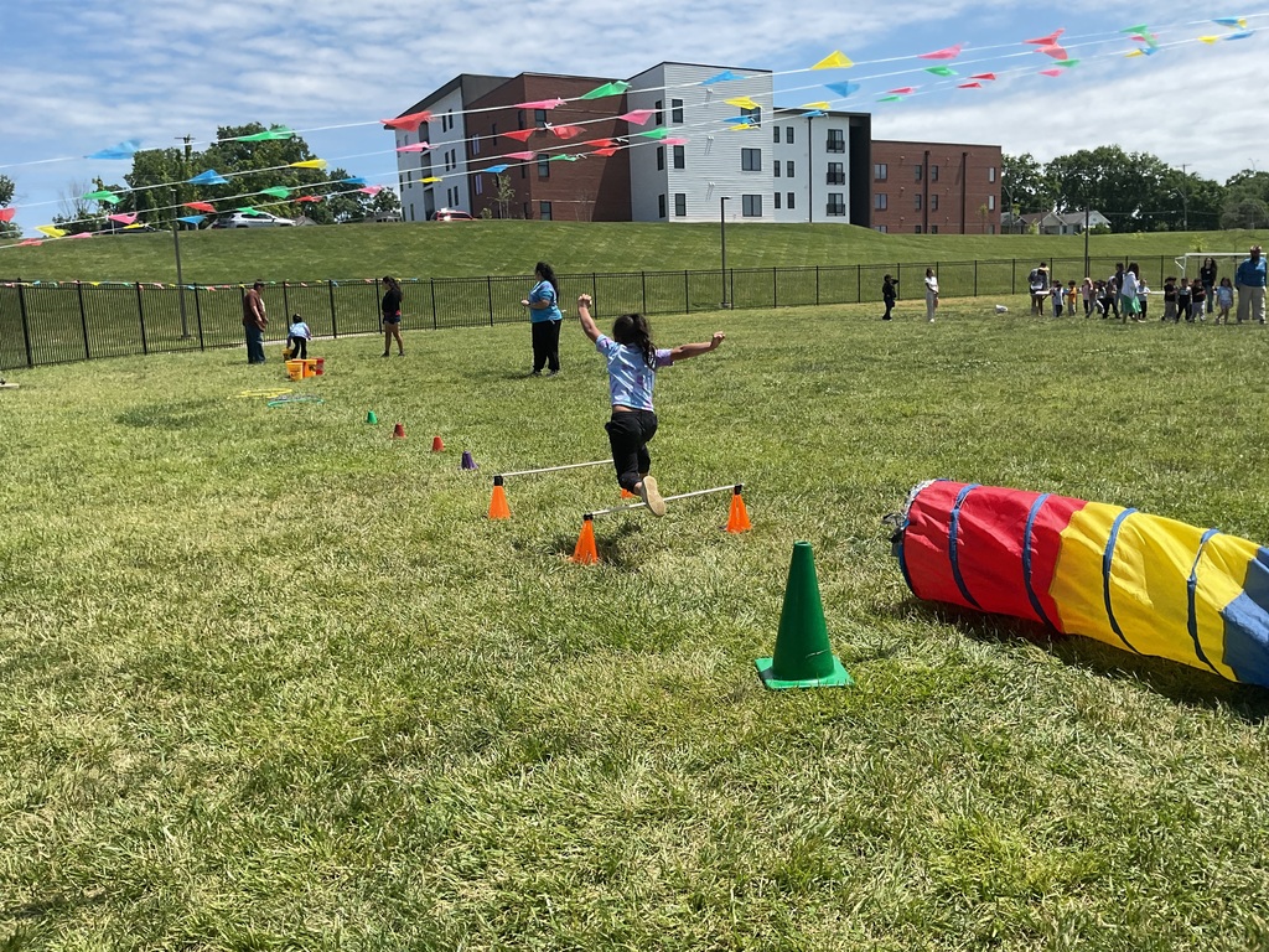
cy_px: 476
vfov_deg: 48.2
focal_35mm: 29
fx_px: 1063
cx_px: 634
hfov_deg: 61.7
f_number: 1.8
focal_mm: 3
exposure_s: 1/1912
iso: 16
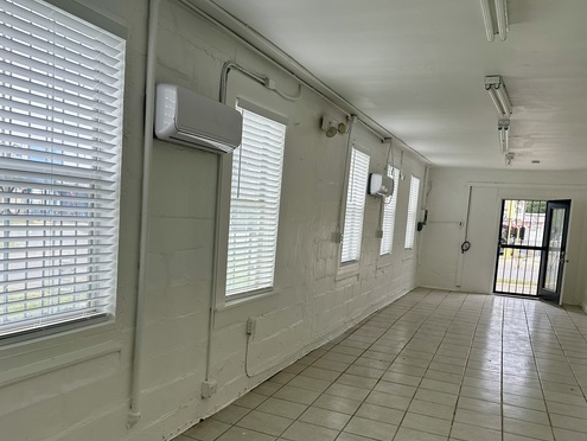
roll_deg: -3.4
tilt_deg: -6.2
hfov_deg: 58.0
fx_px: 526
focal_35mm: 31
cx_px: 243
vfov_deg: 45.2
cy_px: 267
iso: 80
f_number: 1.78
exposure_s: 1/348
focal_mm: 6.86
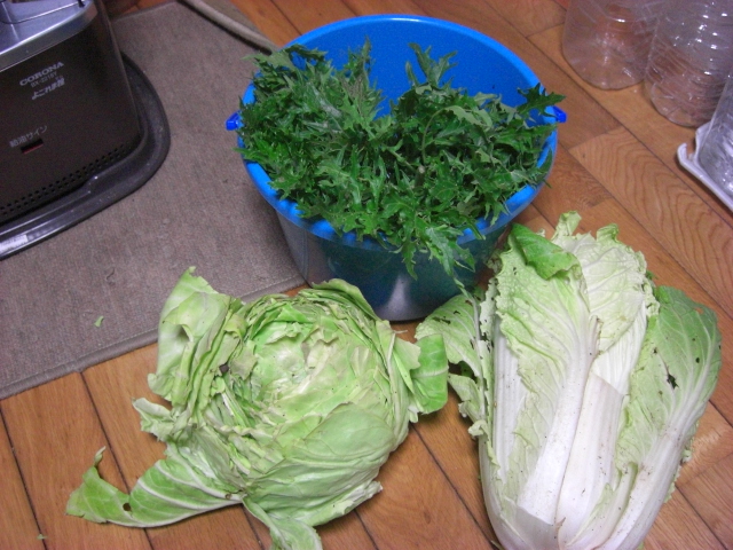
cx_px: 366
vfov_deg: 37.7
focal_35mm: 38
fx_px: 805
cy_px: 275
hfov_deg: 49.0
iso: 800
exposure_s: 1/40
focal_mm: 7.9
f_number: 2.8
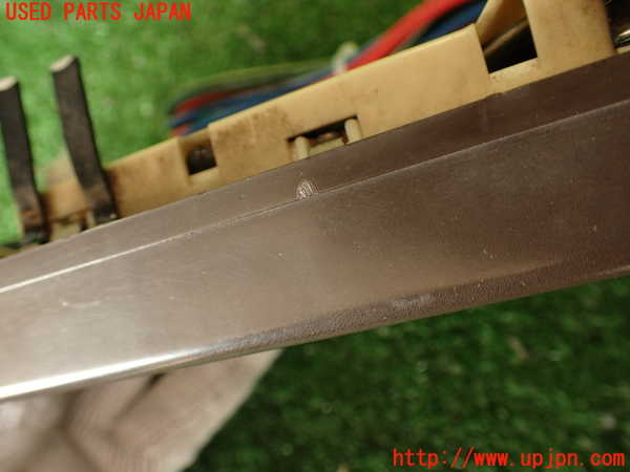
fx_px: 582
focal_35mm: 32
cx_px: 315
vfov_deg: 44.2
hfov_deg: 56.8
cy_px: 236
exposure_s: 1/50
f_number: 2.4
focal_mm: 5.79
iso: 200
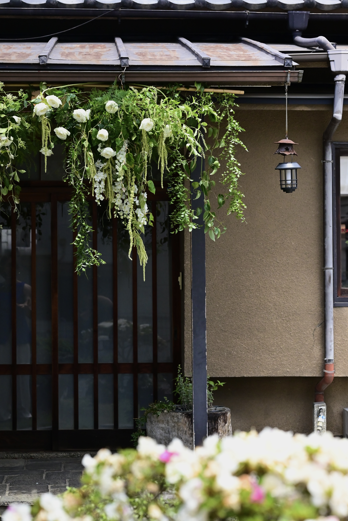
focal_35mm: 102
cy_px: 245
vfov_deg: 20.0
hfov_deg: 13.4
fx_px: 1477
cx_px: 180
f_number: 5.6
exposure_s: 1/6400
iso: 2500
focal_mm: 85
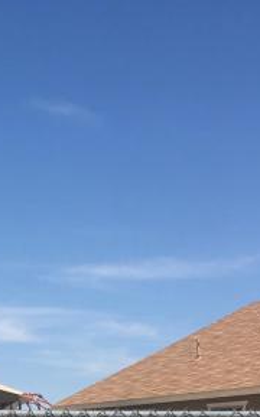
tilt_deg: -0.5
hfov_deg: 11.7
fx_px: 1239
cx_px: -66
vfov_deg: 18.2
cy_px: 496
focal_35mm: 109
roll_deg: -0.4
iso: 25
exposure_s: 1/1972
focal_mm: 4.15
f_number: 2.2
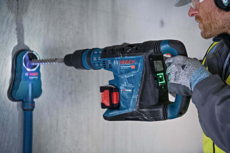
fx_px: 332
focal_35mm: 52
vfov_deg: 26.0
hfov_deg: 38.2
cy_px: 76
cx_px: 115
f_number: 2.8
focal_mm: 52
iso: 1600
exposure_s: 1/100
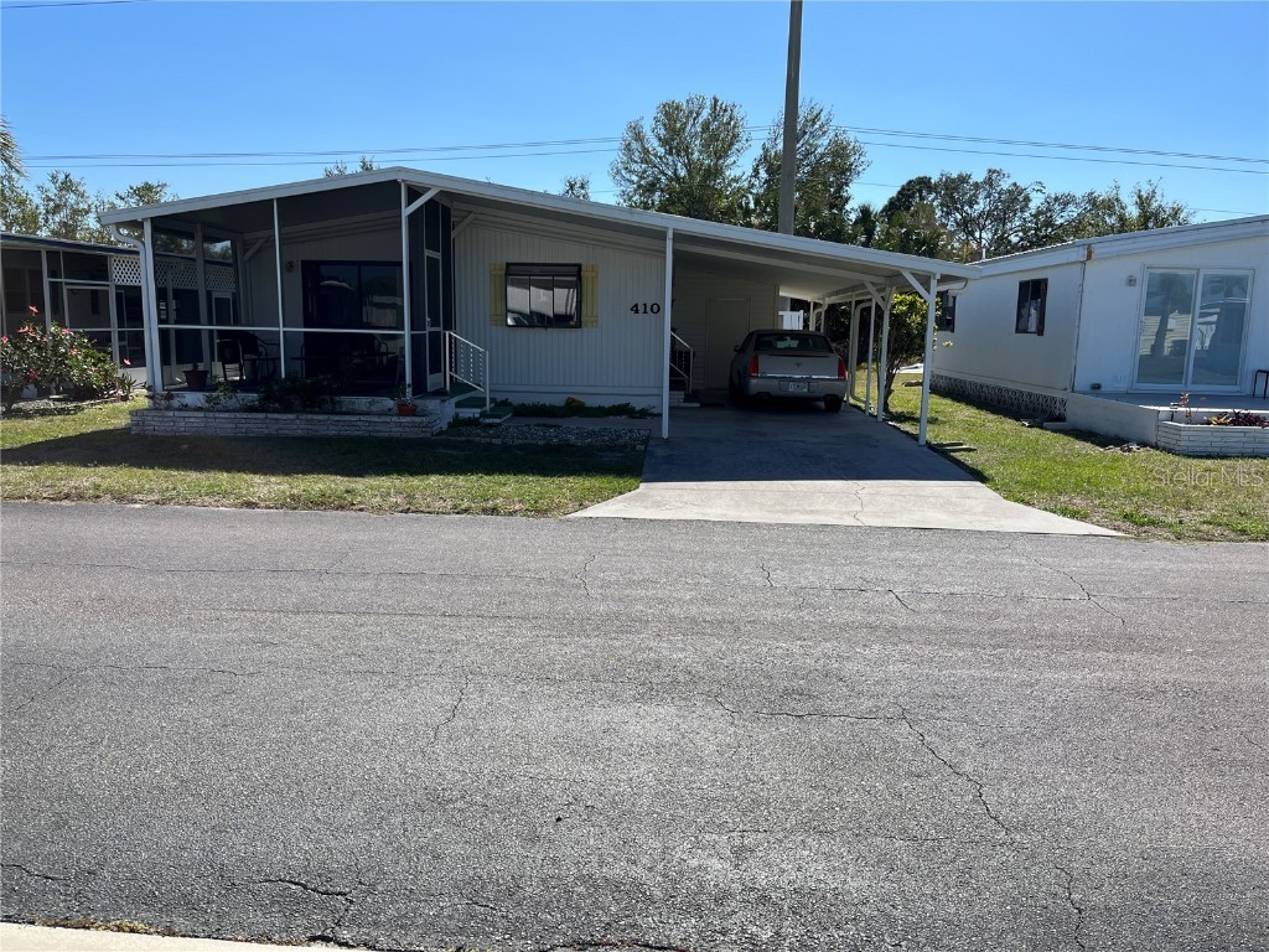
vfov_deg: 53.1
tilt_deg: -9.5
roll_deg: -1.5
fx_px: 953
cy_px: 476
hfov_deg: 67.3
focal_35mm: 26
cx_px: 634
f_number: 1.6
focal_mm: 5.1
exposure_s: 1/4016
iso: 50
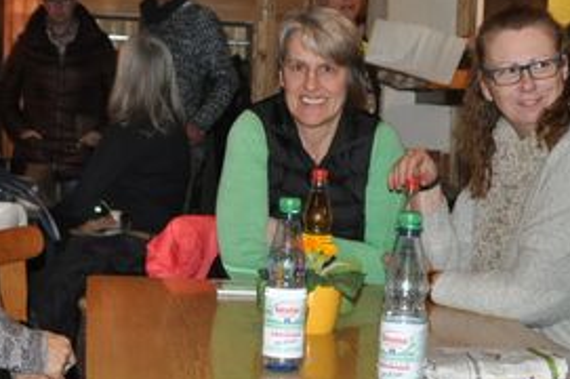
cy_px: 233
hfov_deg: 23.9
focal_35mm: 85
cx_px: 318
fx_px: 1344
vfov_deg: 16.0
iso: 800
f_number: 3.8
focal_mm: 24
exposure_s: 1/60
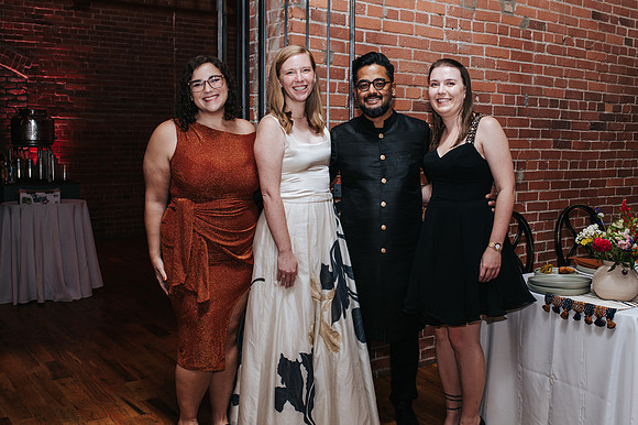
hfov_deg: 49.7
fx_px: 689
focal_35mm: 39
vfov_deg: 34.2
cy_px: 208
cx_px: 339
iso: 800
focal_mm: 35
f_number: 4
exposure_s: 1/200
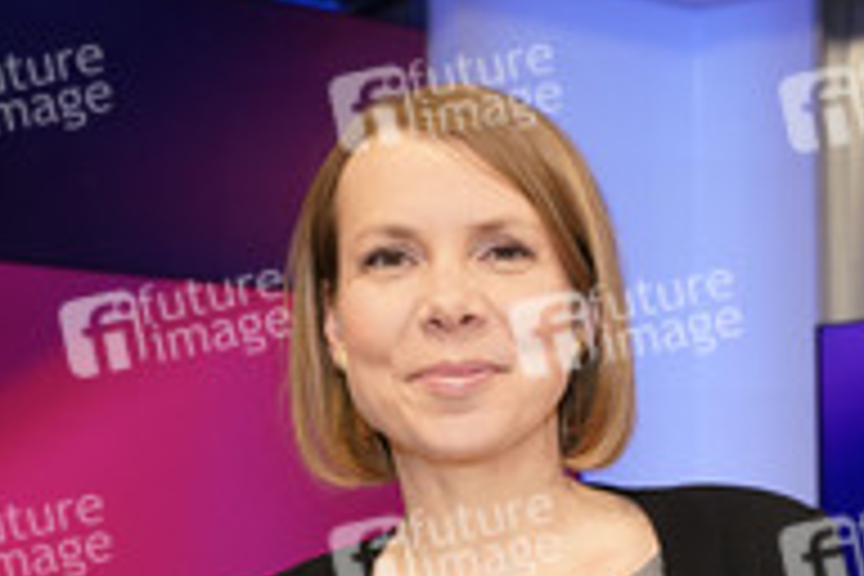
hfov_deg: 27.0
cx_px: 506
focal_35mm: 75
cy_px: 662
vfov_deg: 17.5
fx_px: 1800
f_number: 5
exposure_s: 1/125
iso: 2000
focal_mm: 32
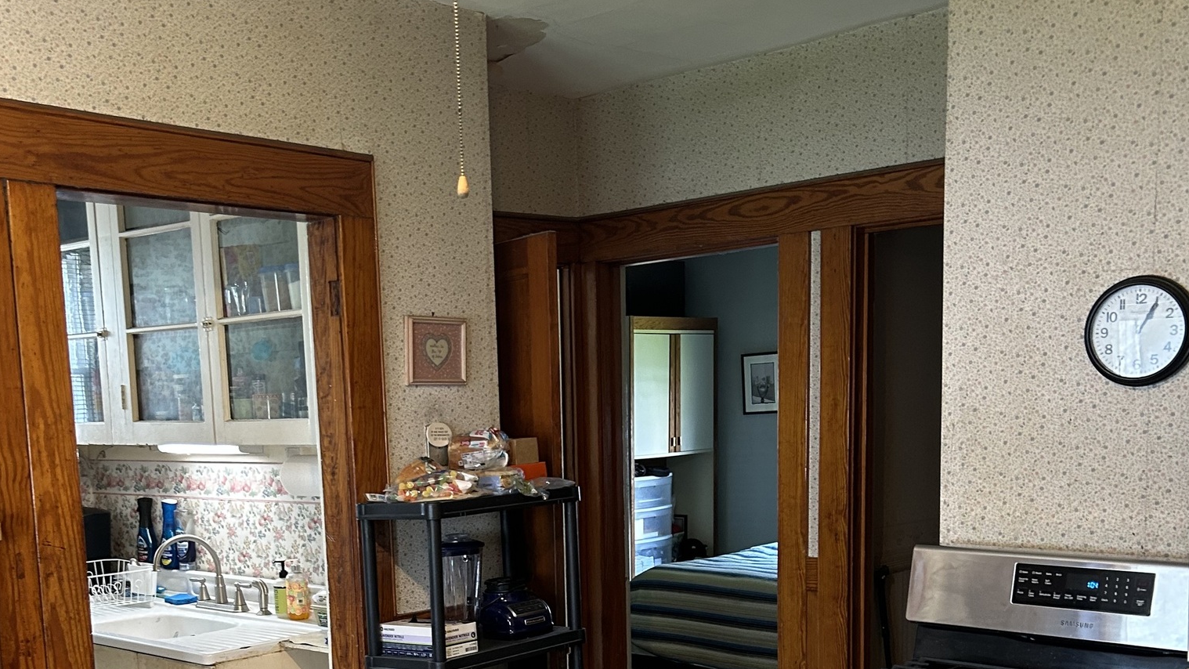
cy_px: 610
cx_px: 535
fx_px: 1356
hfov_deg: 47.3
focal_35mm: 43
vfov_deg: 26.7
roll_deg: +2.6
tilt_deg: -9.4
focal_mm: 5.7
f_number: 1.5
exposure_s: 1/60
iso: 200
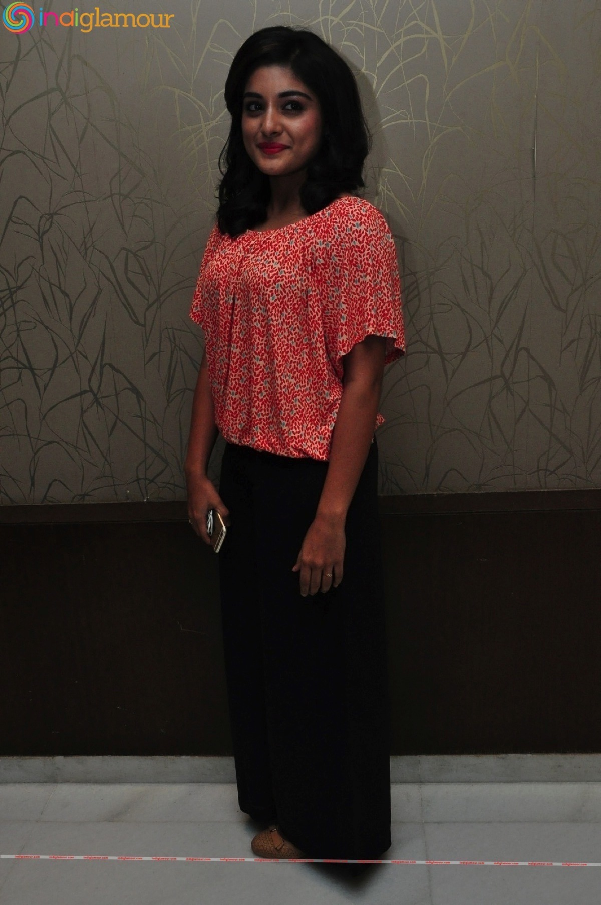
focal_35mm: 33
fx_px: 828
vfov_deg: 57.3
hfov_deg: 39.9
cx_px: 300
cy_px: 452
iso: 1250
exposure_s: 1/125
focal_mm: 22
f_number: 8
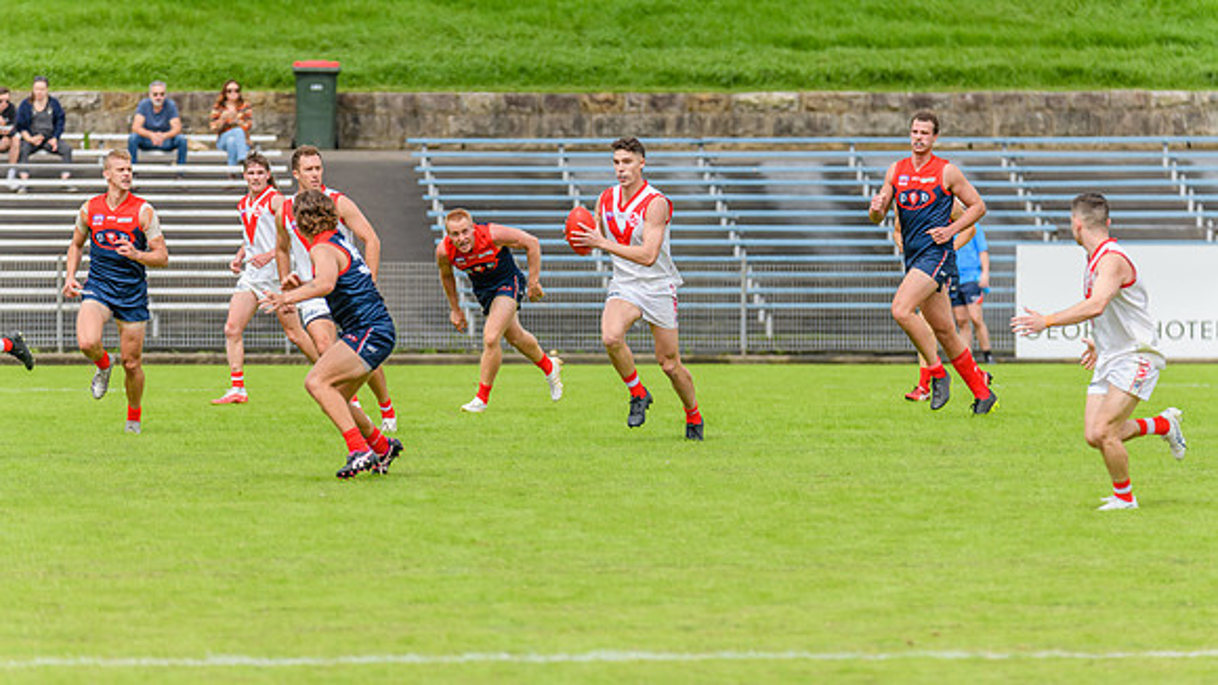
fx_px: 12177
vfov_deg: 3.2
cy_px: 371
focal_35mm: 377
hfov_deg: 5.7
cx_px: 609
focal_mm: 360
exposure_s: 1/1600
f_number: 8
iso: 800
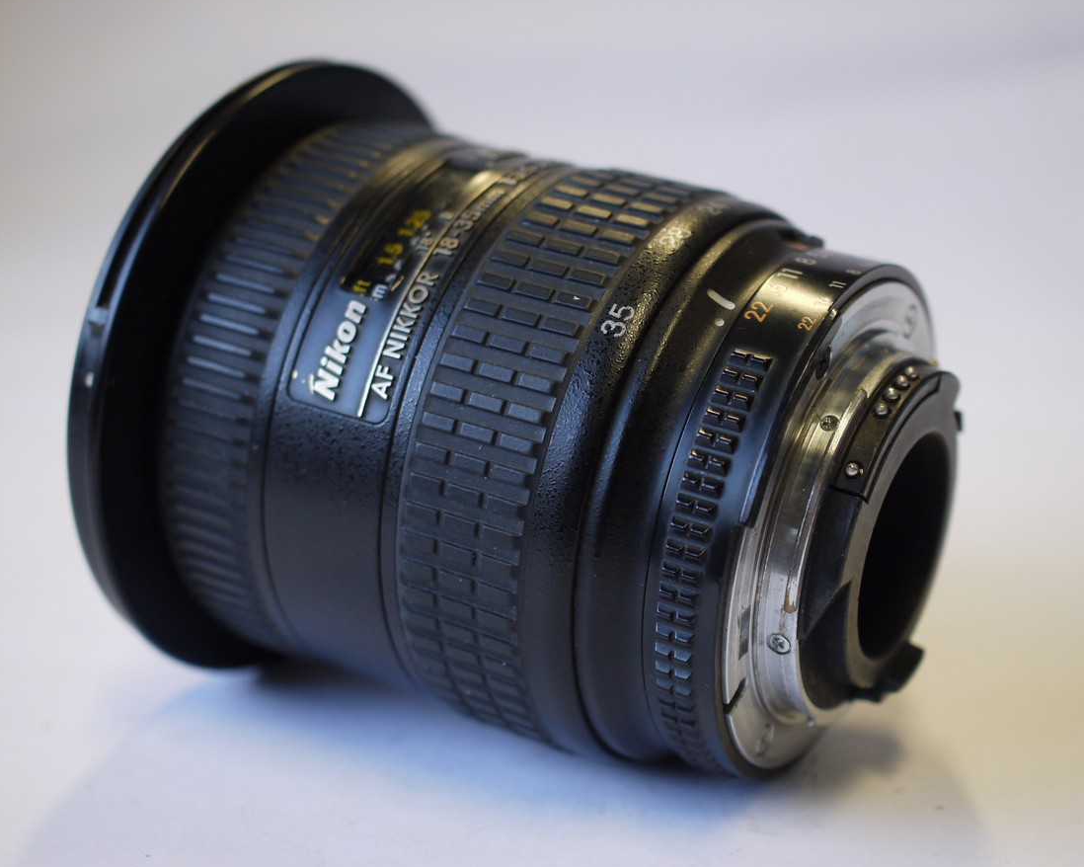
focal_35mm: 64
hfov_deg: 29.6
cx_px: 541
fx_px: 2053
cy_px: 432
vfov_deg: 23.8
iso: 400
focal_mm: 30
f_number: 3.5
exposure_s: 1/125
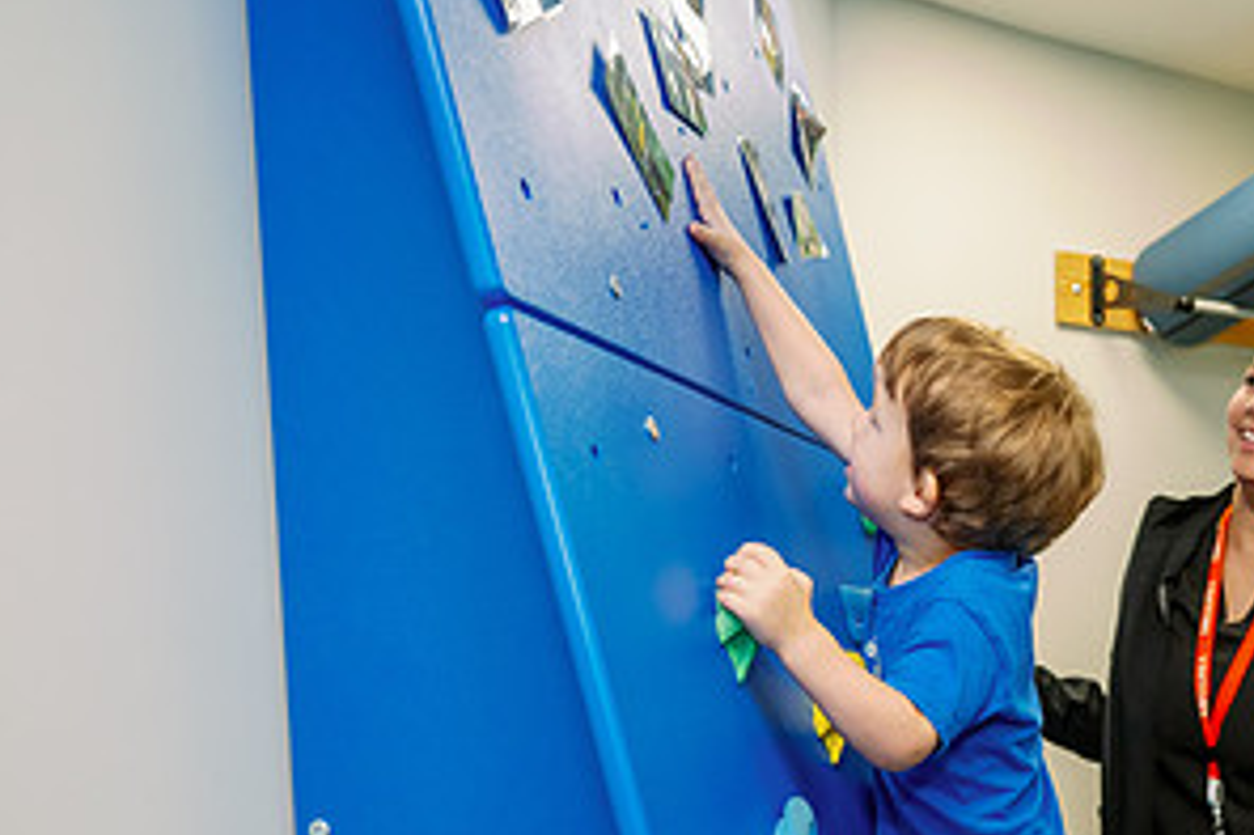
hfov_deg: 40.0
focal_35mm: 47
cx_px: 1025
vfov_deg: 27.4
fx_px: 1636
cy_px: 778
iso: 1250
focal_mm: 24
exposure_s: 1/200
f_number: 2.8
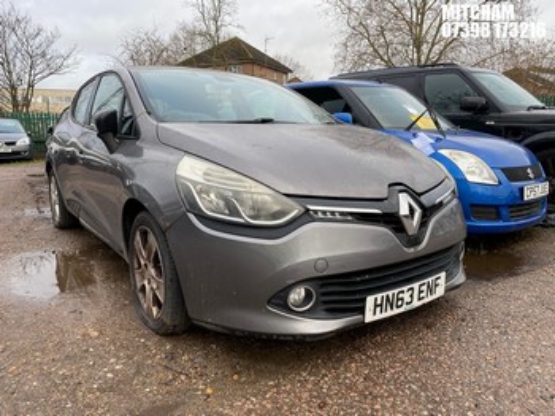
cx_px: 278
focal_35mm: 26
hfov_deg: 67.3
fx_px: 417
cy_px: 208
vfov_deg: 53.0
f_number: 1.8
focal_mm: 4.25
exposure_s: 1/307
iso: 32
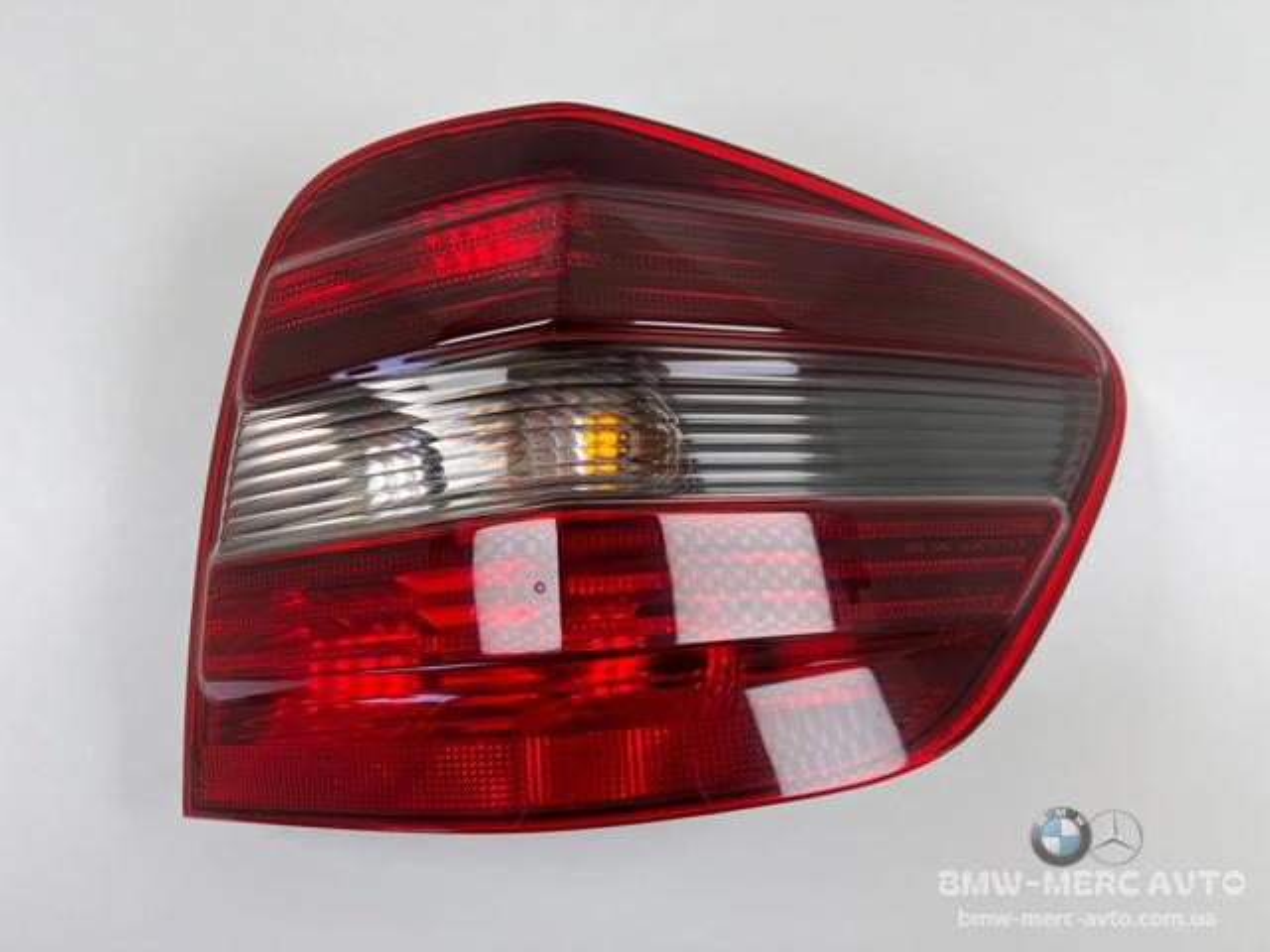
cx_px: 635
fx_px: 954
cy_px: 476
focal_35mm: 26
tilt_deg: -85.8
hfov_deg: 67.3
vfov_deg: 53.1
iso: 40
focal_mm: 5.7
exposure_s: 1/260
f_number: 1.5
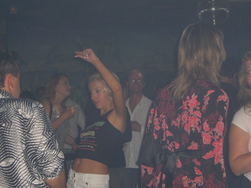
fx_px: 493
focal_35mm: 68
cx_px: 134
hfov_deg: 28.6
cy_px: 108
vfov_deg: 21.6
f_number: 3.6
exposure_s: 1/60
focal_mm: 11.8
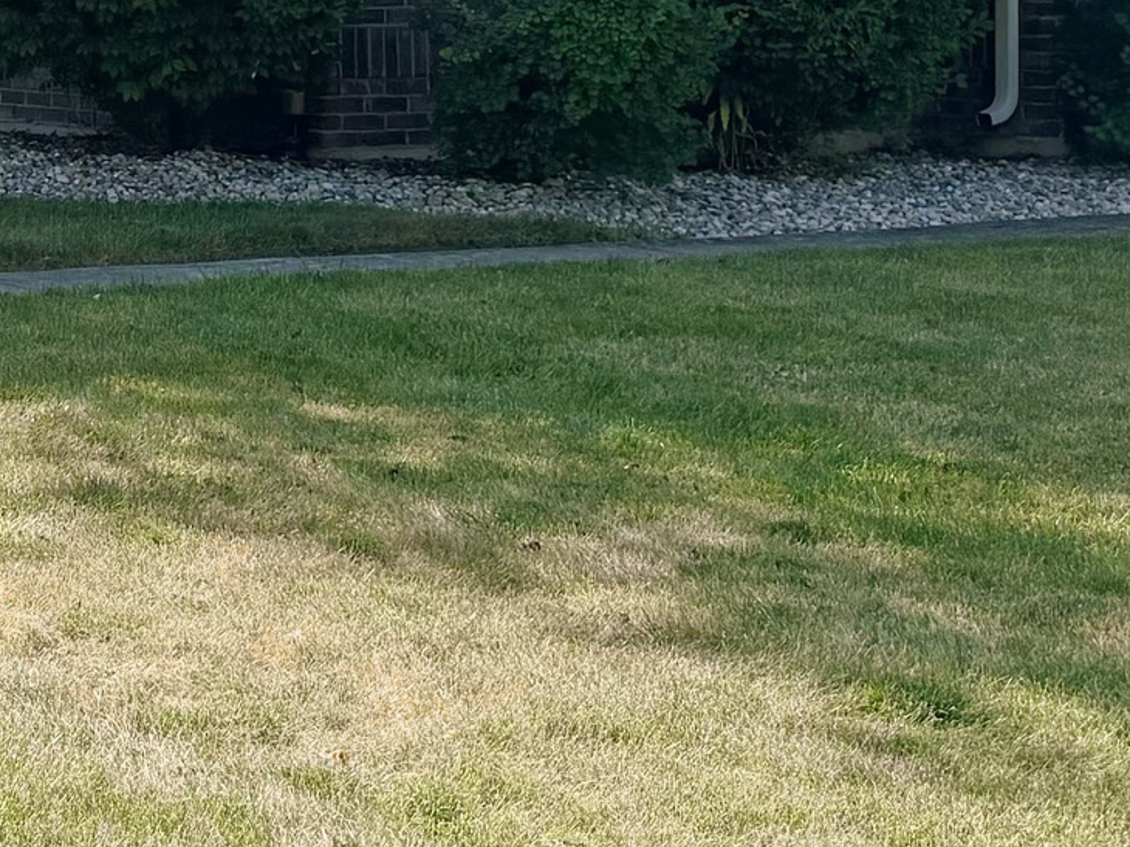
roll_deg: +0.6
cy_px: -181
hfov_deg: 17.5
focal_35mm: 101
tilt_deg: +1.5
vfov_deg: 14.2
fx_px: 3296
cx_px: -568
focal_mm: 6.76
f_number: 1.78
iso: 100
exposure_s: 1/3145
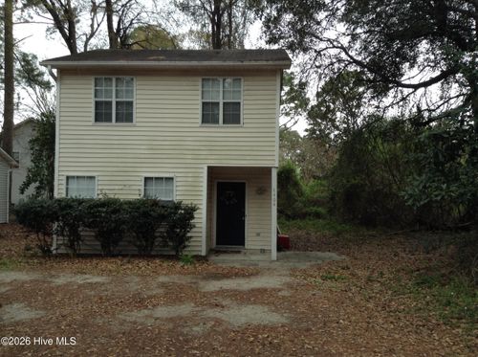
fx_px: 455
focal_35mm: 33
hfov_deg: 55.4
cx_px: 239
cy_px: 178
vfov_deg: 42.8
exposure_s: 1/218
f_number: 2.4
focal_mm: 3.3
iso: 25
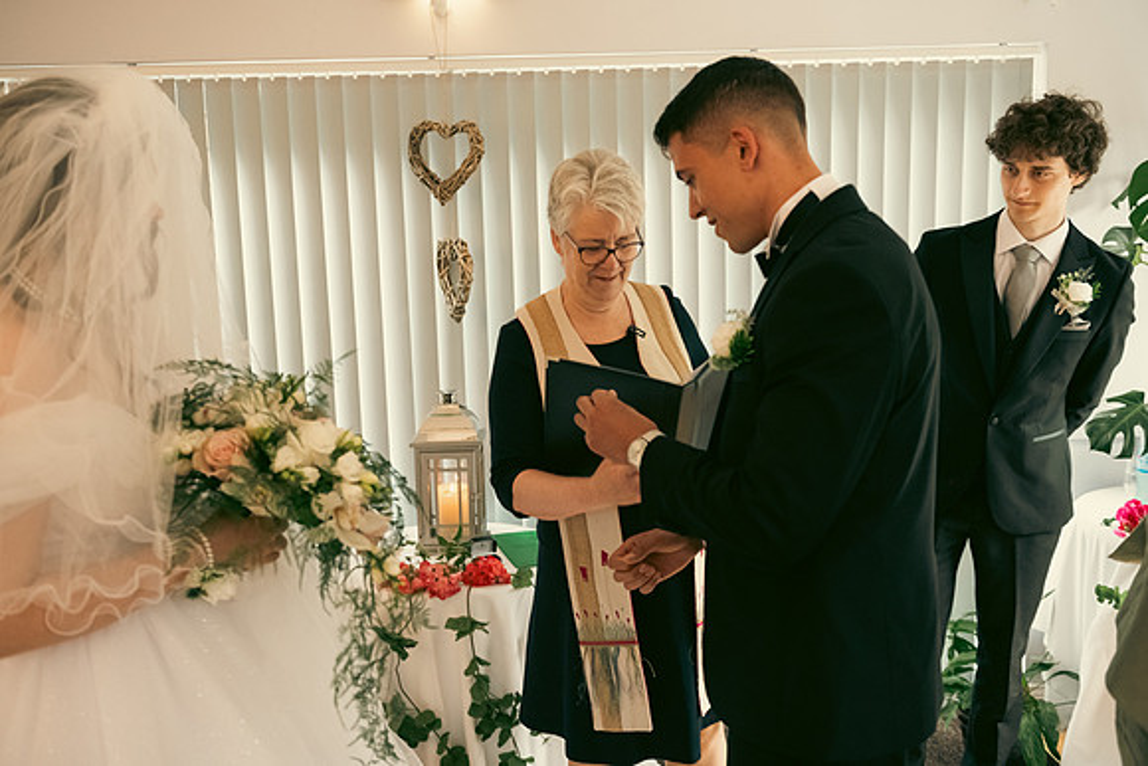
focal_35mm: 34
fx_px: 1073
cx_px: 574
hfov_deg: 56.3
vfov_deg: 39.3
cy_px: 383
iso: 1600
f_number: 3.5
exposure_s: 1/160
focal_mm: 32
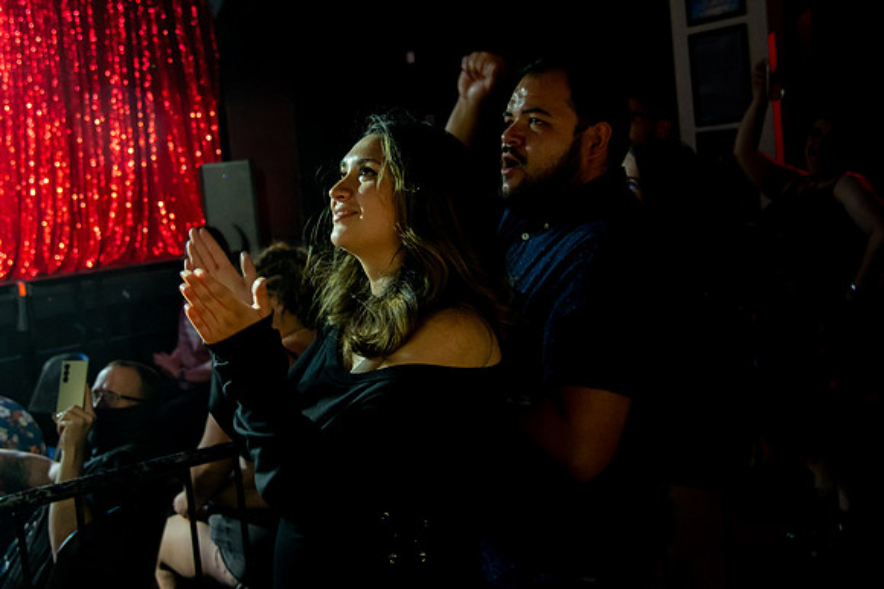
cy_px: 238
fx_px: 989
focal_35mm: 40
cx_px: 336
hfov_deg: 47.7
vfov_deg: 33.0
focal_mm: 32
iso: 6400
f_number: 4
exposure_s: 1/80
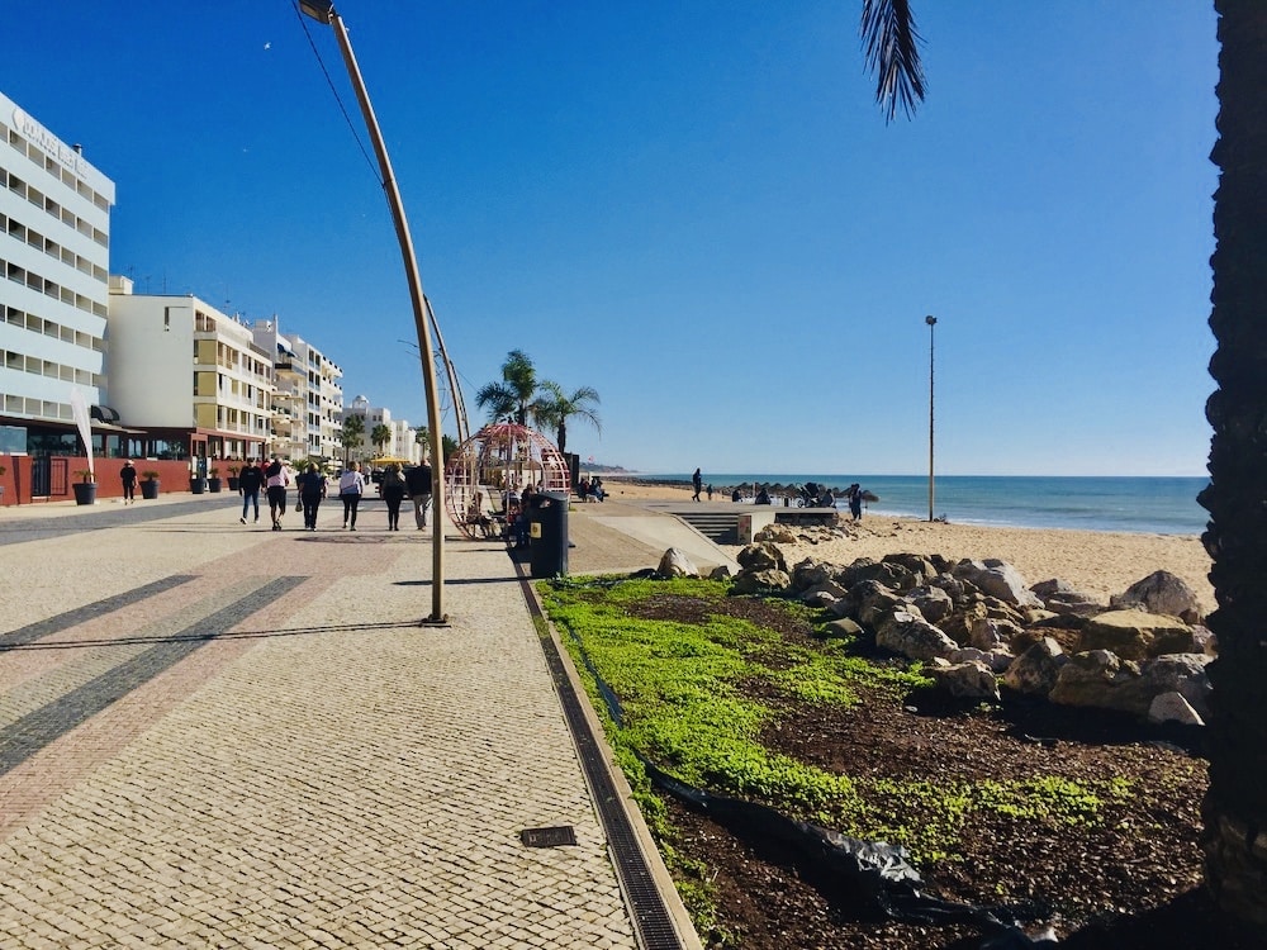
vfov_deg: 48.2
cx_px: 634
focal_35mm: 29
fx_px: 1061
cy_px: 475
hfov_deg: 61.7
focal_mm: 4.15
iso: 32
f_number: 2.2
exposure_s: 1/3597
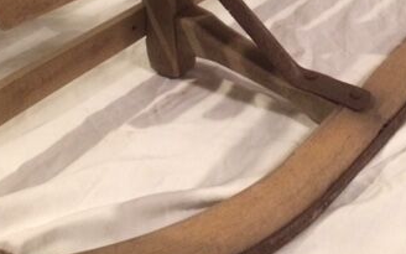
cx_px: 241
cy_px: -31
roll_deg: -0.3
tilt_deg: -23.9
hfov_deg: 33.9
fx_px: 664
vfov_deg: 20.5
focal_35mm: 60
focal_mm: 4.15
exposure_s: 1/17
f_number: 2.2
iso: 250
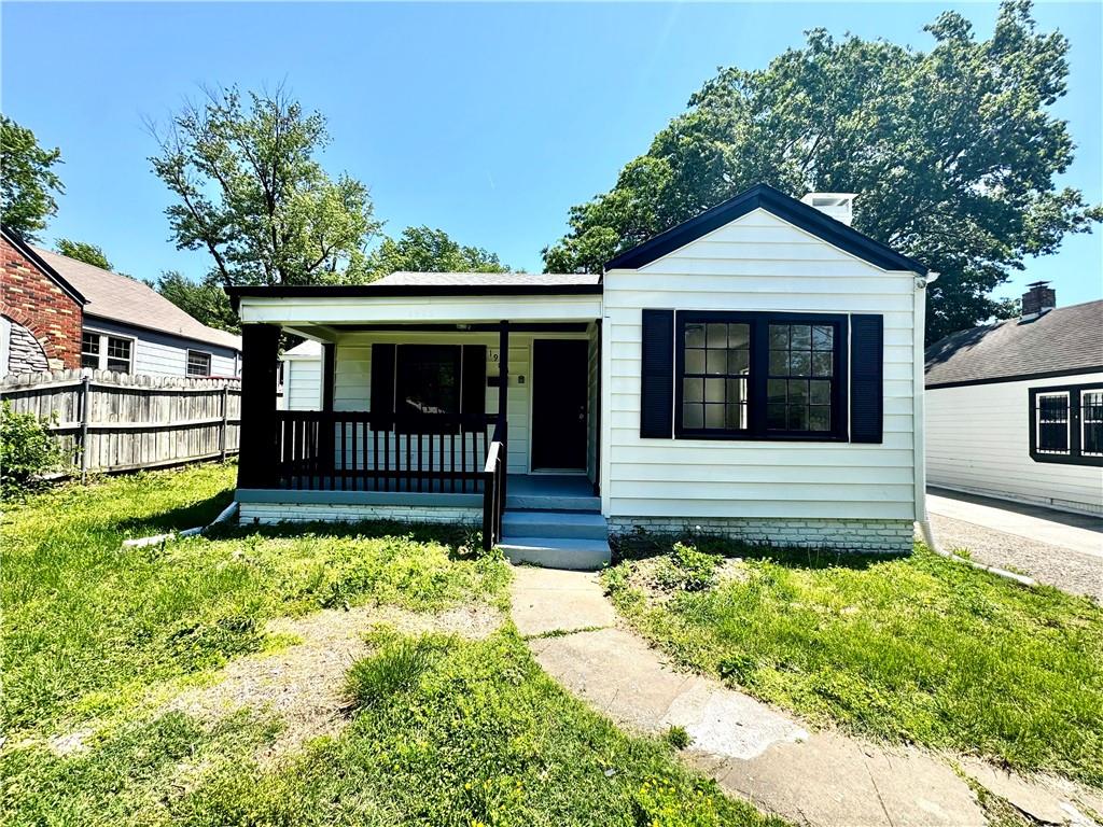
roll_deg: -0.5
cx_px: 552
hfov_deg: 102.1
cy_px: 414
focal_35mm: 14
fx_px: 446
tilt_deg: +0.9
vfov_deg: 85.7
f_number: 2.2
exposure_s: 1/756
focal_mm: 2.22
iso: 50
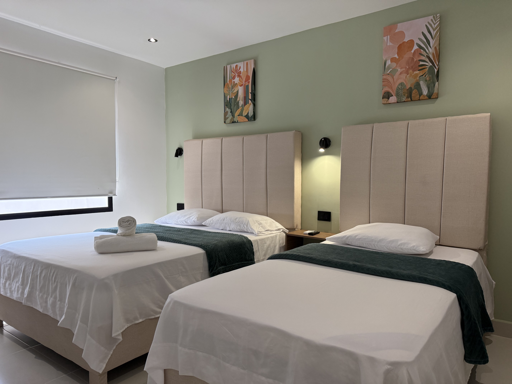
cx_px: 256
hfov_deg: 71.6
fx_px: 355
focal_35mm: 24
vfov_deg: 56.8
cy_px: 192
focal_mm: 6.76
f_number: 1.78
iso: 200
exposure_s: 1/189
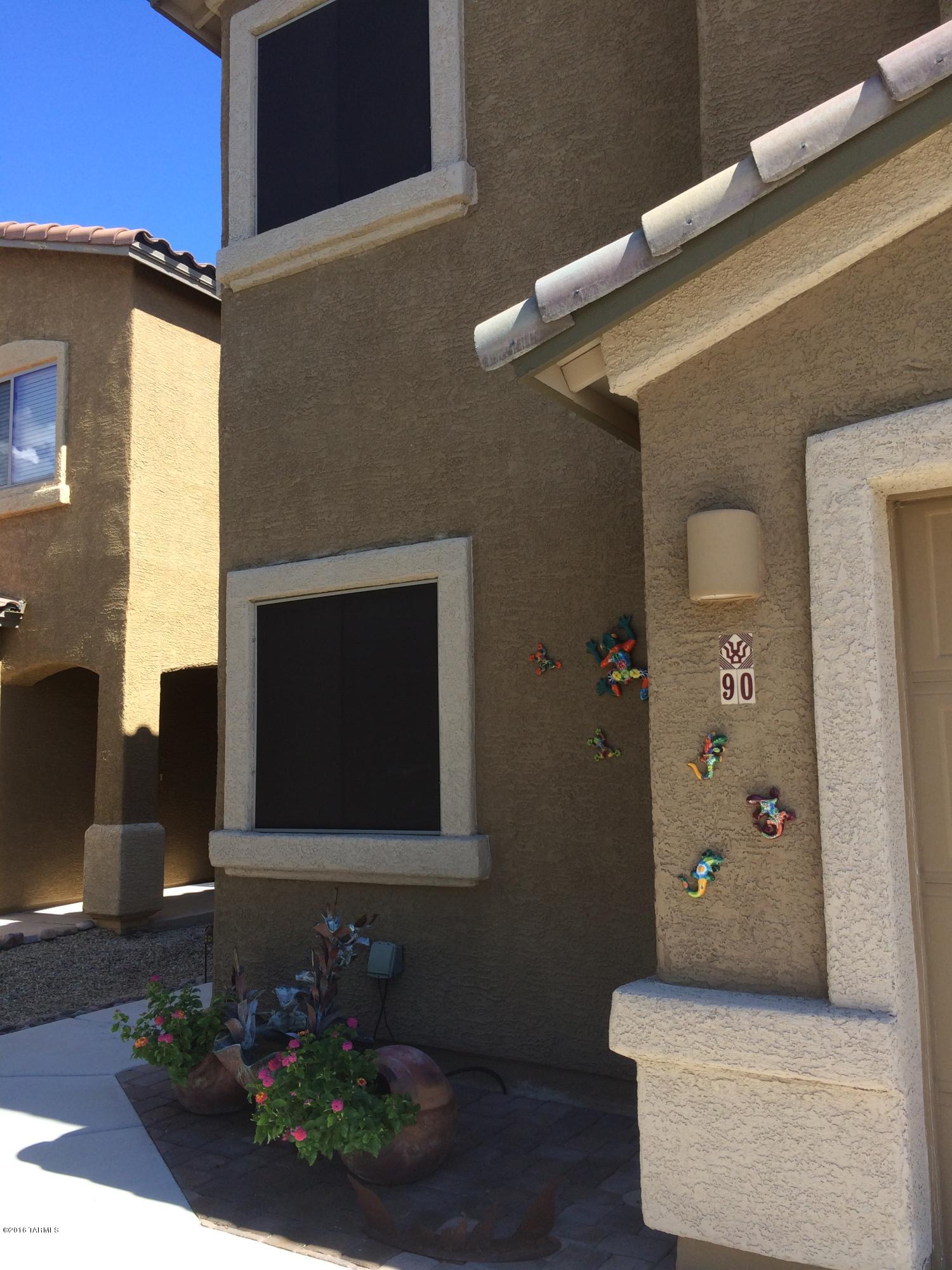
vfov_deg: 61.7
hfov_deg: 48.2
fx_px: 1063
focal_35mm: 29
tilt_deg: +7.2
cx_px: 476
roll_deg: +1.9
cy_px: 635
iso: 32
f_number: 2.2
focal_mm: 4.15
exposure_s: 1/760
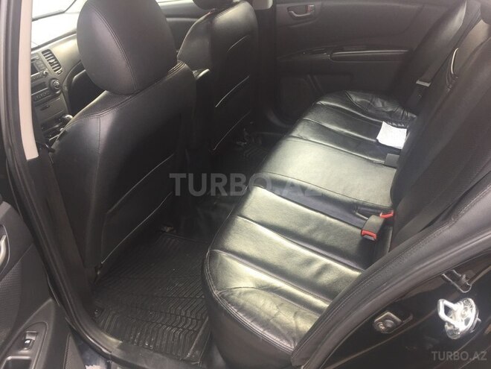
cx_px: 246
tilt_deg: -33.1
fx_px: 411
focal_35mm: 29
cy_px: 184
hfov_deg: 61.7
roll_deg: +6.6
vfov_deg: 48.2
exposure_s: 1/100
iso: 50
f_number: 2.2
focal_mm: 4.15
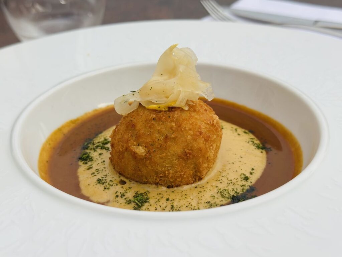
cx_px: 171
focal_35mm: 48
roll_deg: +1.2
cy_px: 128
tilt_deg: -31.6
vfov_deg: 30.3
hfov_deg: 39.7
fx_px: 474
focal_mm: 6.86
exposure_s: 1/623
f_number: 1.78
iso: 80
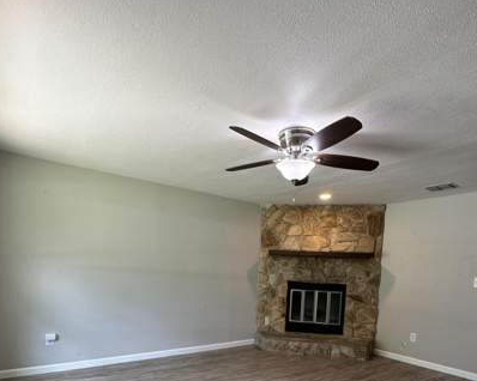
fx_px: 310
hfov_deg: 75.1
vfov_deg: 59.2
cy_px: 292
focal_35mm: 22
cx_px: 237
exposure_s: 1/120
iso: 125
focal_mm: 2.22
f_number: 2.2
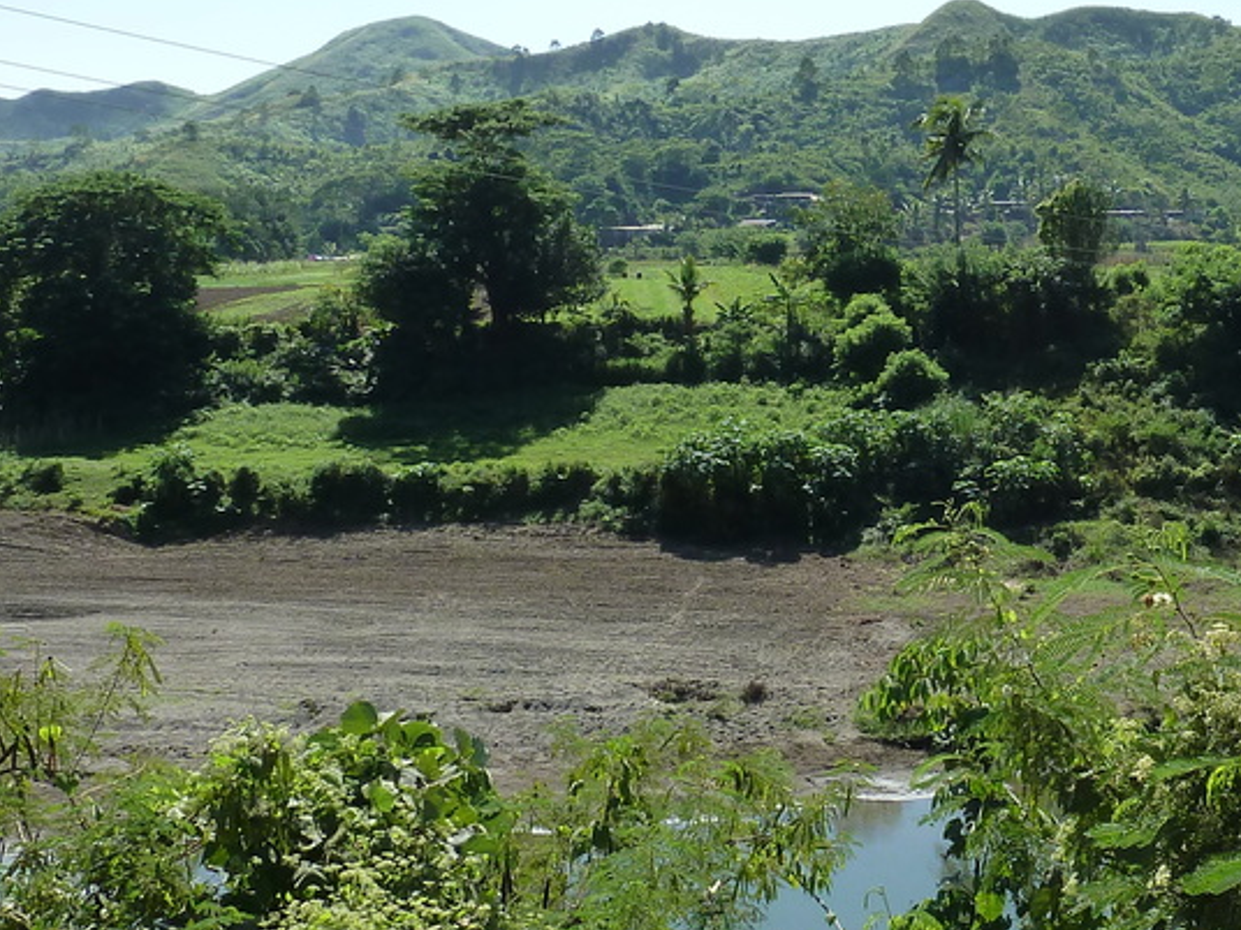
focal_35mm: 56
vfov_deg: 26.1
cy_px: 470
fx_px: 2008
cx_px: 1016
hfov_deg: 33.2
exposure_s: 1/400
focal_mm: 4.1
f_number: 4.5
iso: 125
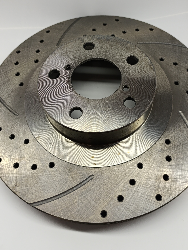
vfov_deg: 59.1
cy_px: 93
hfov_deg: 46.9
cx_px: 100
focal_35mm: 30
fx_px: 217
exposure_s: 1/100
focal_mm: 6.14
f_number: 1.6
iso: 250
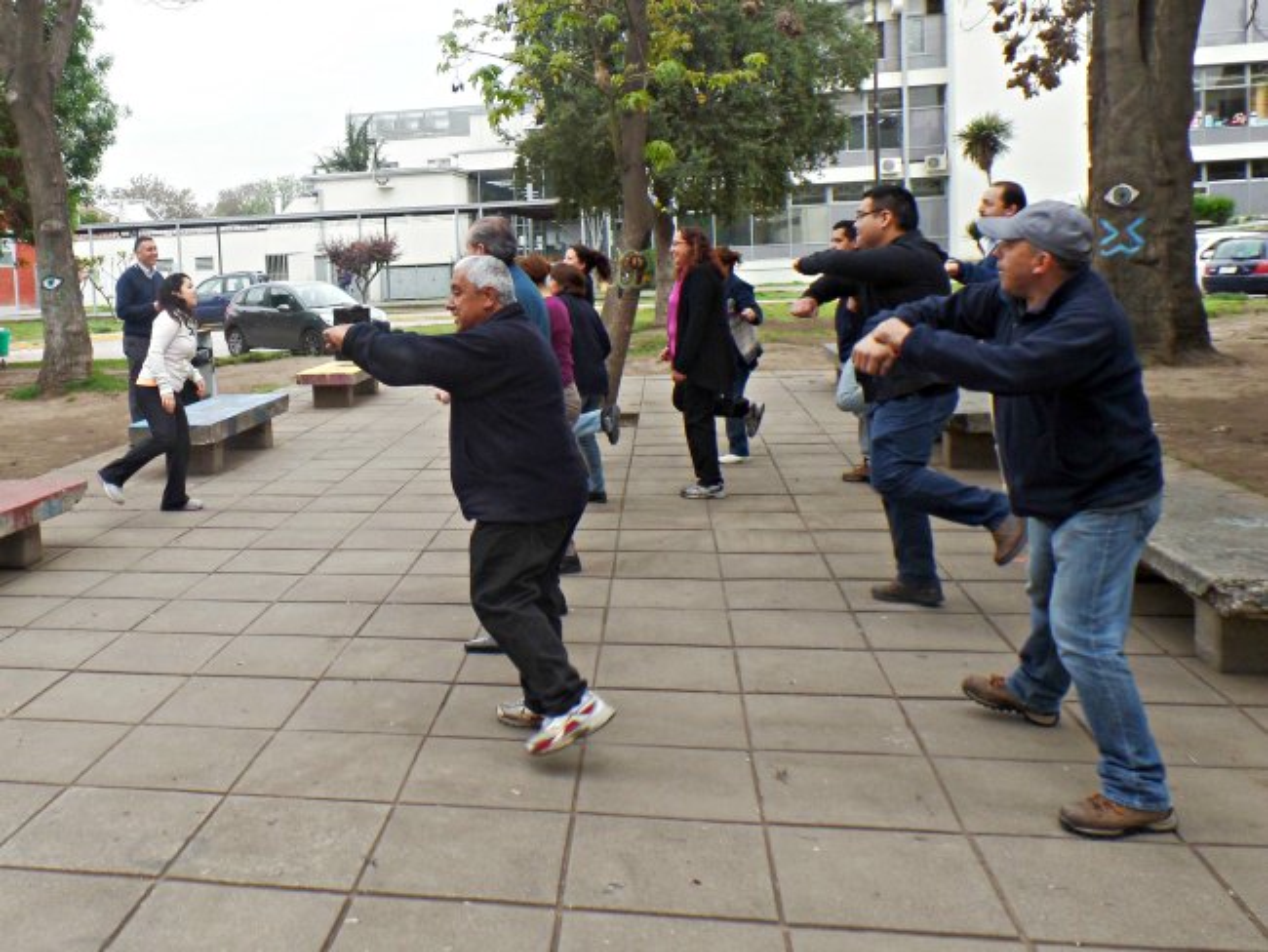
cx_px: 634
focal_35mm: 23
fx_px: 843
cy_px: 476
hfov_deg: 73.9
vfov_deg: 58.9
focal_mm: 4.1
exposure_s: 1/250
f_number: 3.5
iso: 100
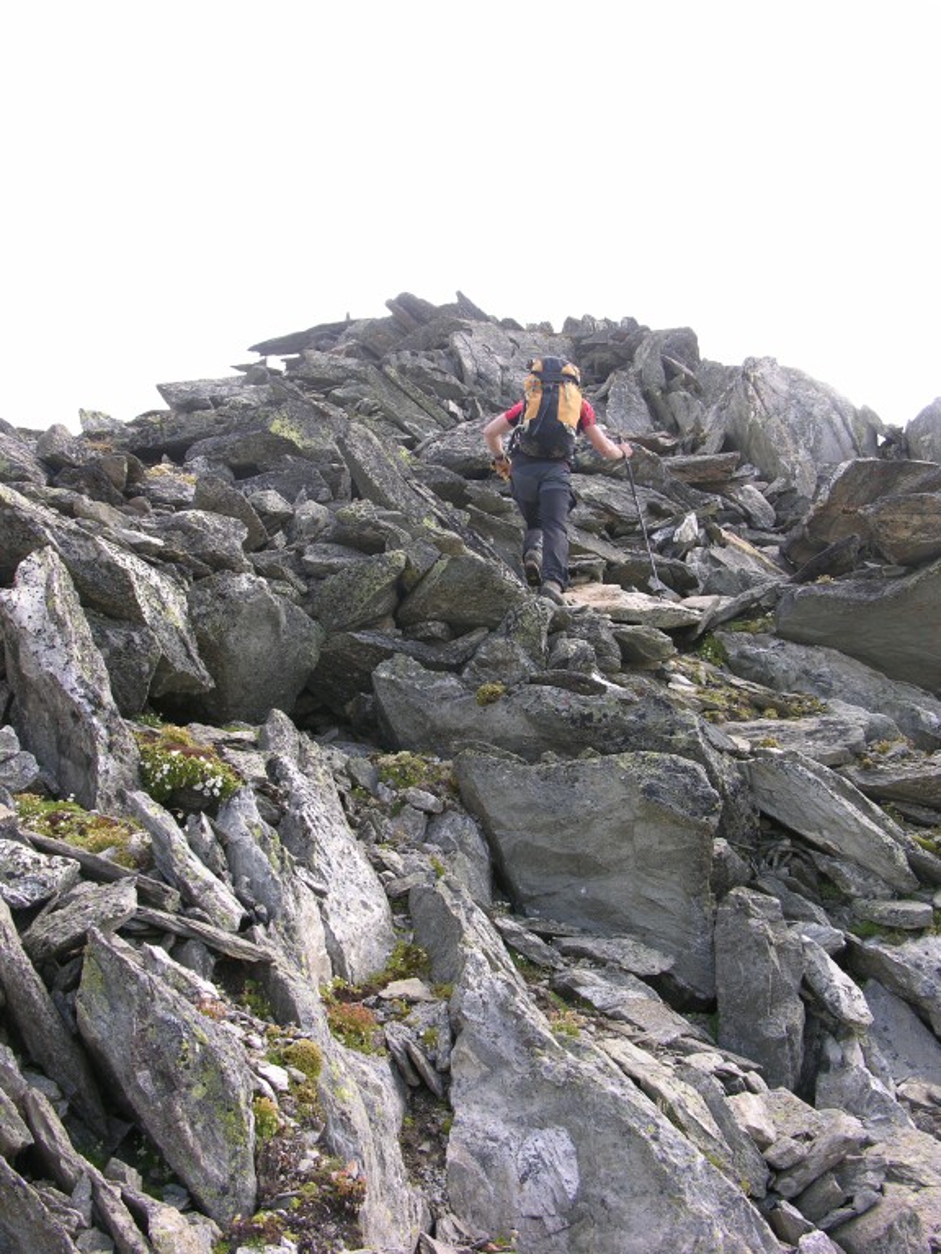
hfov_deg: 40.7
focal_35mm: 35
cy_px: 627
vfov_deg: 52.6
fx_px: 1269
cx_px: 470
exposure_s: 1/107
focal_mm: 8.9
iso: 50
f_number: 4
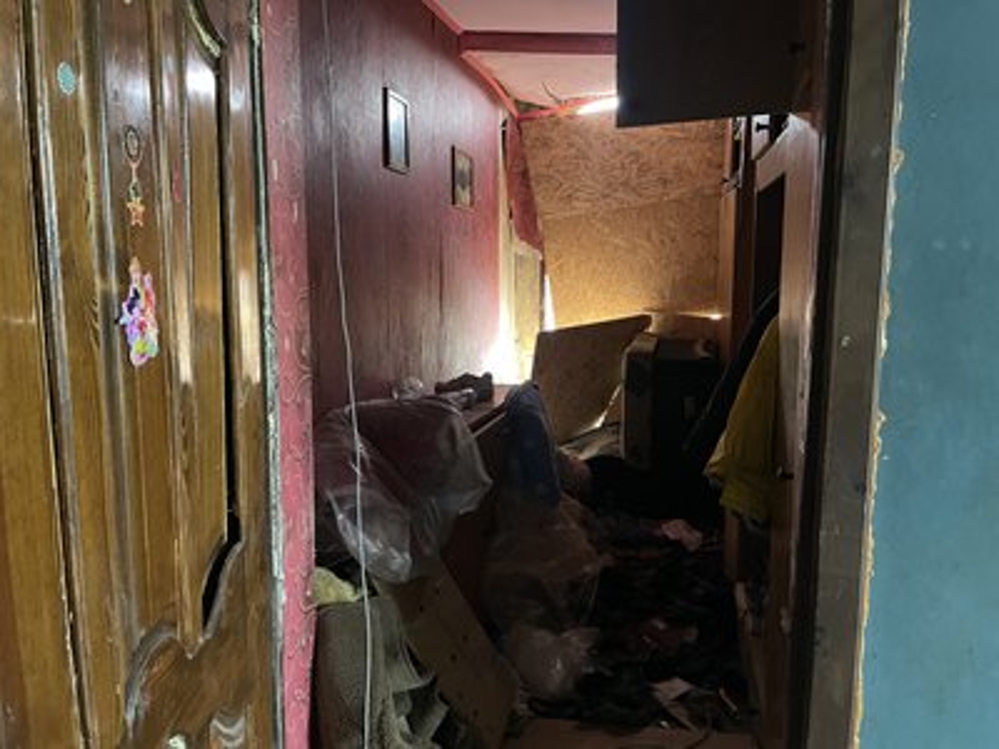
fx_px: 750
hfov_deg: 67.3
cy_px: 374
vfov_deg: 53.1
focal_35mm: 26
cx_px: 500
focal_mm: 4.2
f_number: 1.6
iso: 640
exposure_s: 1/40
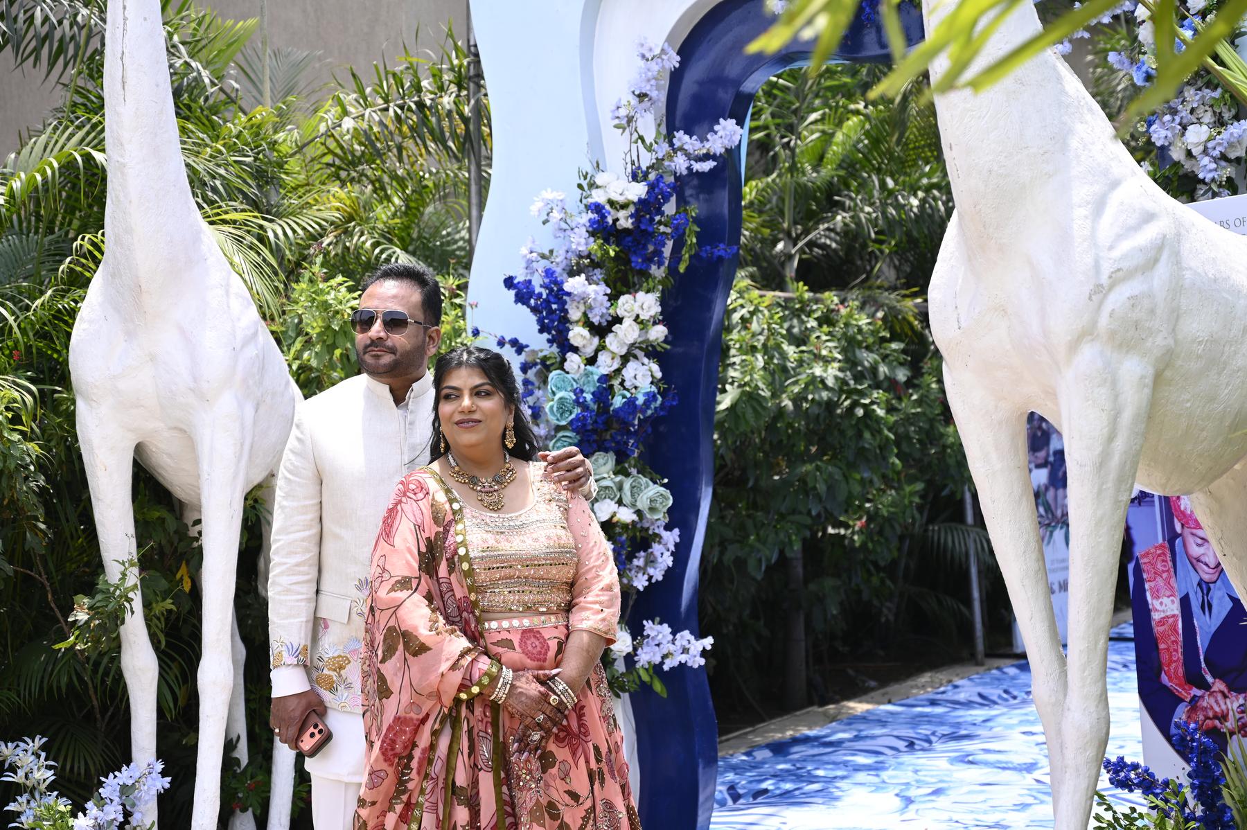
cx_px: 624
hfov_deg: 32.4
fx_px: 2146
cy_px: 415
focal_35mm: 62
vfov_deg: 21.9
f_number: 4.5
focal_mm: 62
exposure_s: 1/200
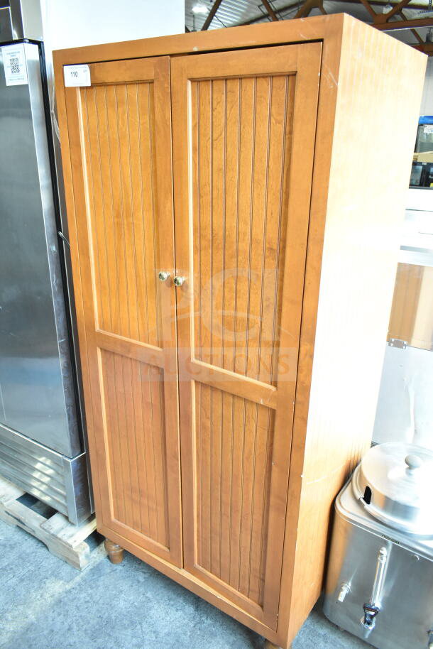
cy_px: 324
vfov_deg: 67.4
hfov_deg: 48.0
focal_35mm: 27
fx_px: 487
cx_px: 216
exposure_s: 1/80
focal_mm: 18
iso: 1600
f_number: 4.5
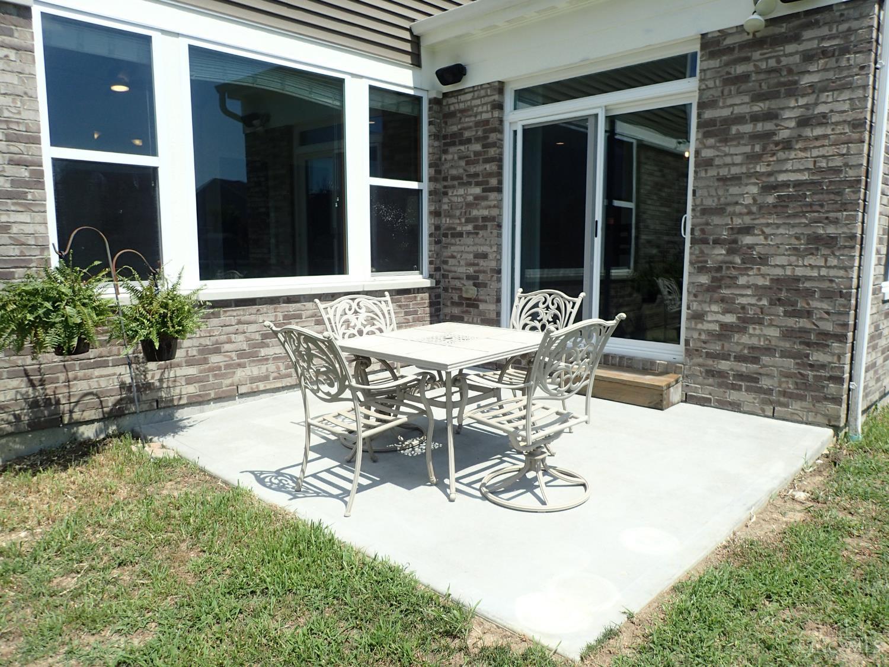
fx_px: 642
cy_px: 334
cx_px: 444
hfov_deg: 69.4
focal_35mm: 25
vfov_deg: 54.9
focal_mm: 4.5
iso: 100
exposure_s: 1/160
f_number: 8
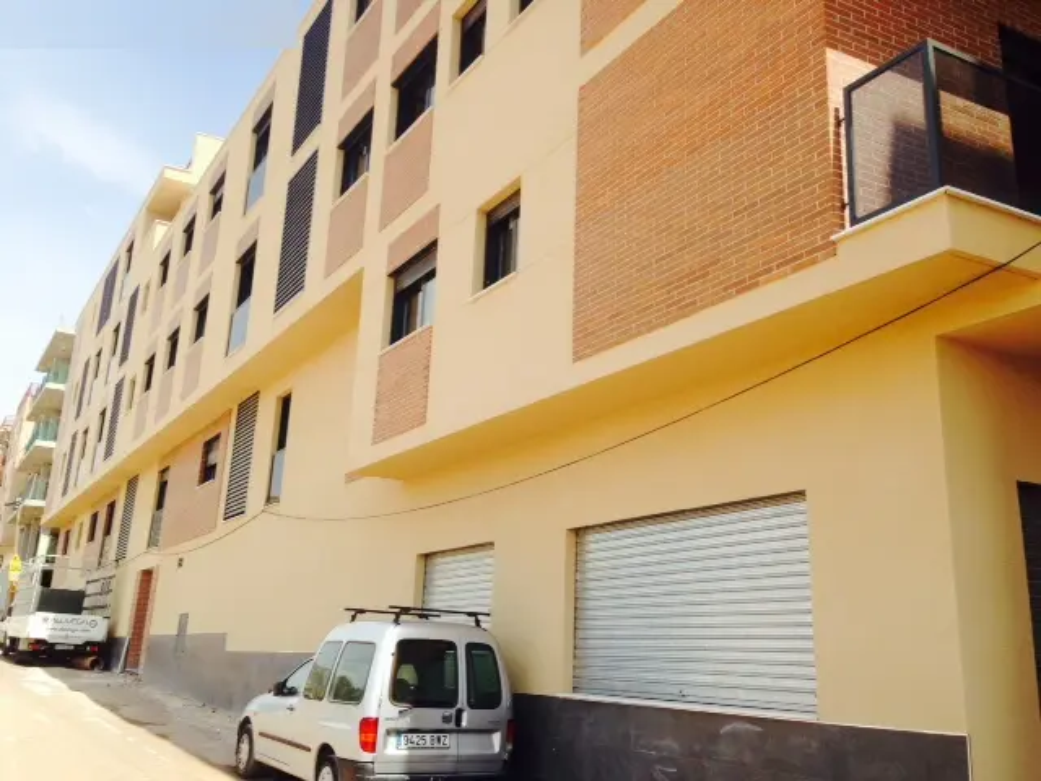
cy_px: 390
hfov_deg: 55.4
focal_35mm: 33
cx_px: 520
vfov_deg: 42.9
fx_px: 992
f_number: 2.4
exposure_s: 1/1153
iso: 50
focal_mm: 4.12
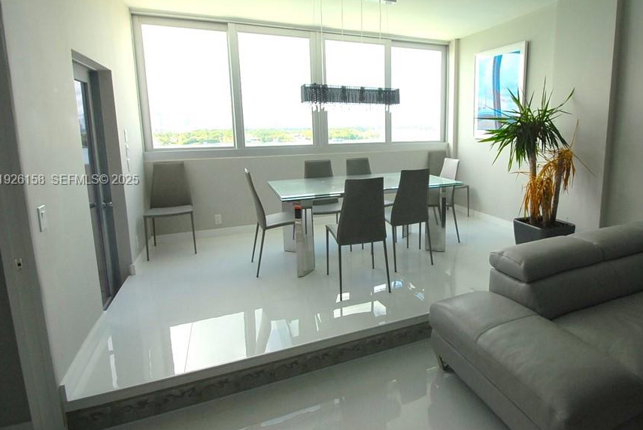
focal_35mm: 19
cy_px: 180
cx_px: 387
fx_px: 340
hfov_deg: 85.7
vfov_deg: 64.3
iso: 400
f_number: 7.1
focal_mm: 10
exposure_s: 1/200
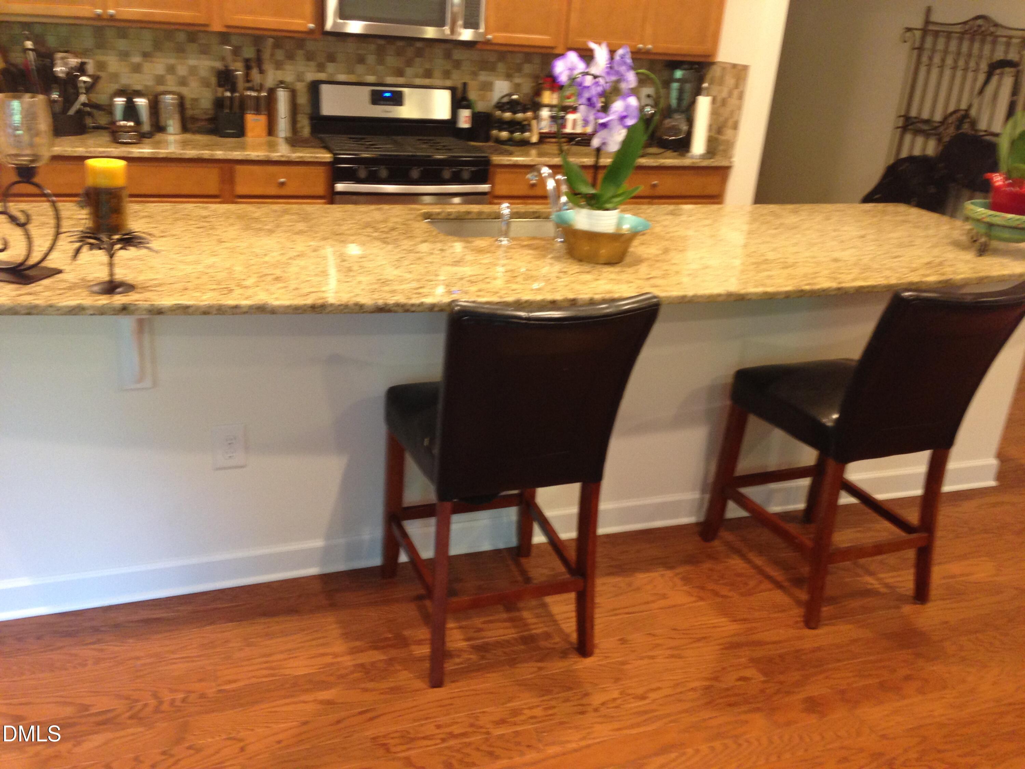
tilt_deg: -19.2
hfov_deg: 55.4
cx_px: 512
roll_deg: -2.4
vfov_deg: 42.9
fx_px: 977
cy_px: 384
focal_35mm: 33
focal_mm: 4.12
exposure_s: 1/20
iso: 160
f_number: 2.4
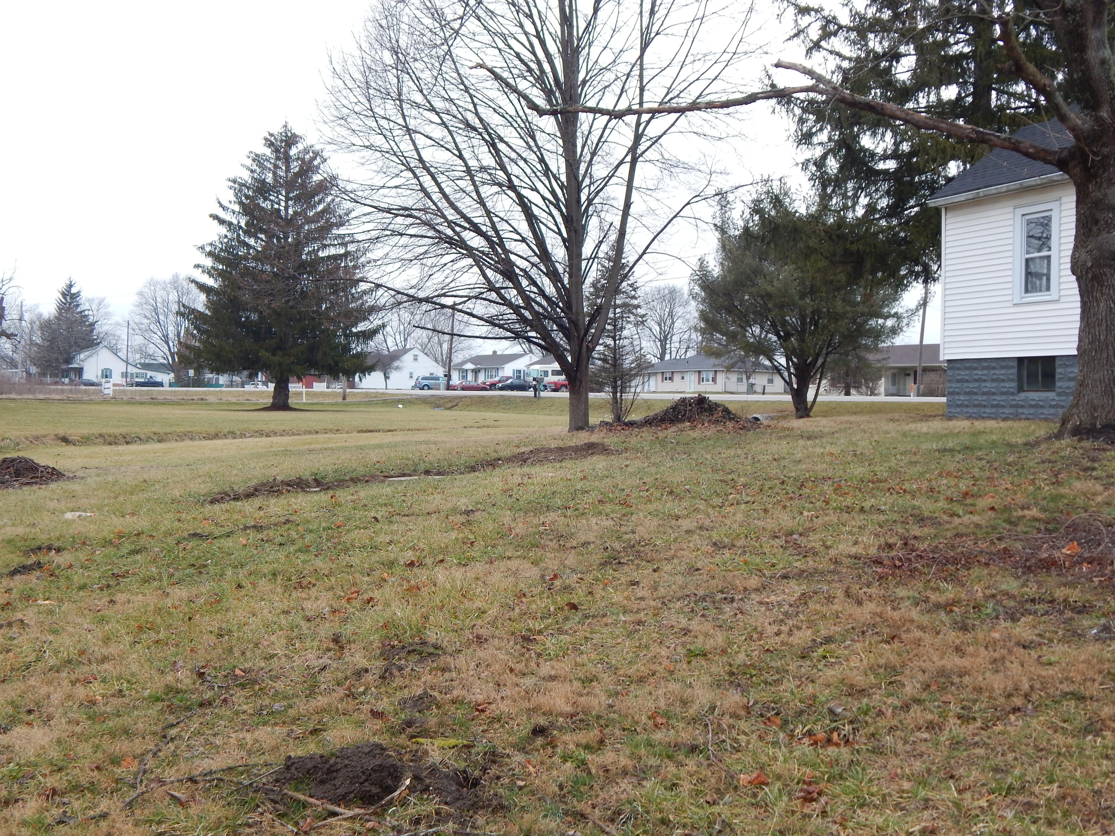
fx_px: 1224
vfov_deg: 37.7
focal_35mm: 38
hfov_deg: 49.0
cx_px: 558
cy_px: 418
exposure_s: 1/50
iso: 125
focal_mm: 6.8
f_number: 3.4
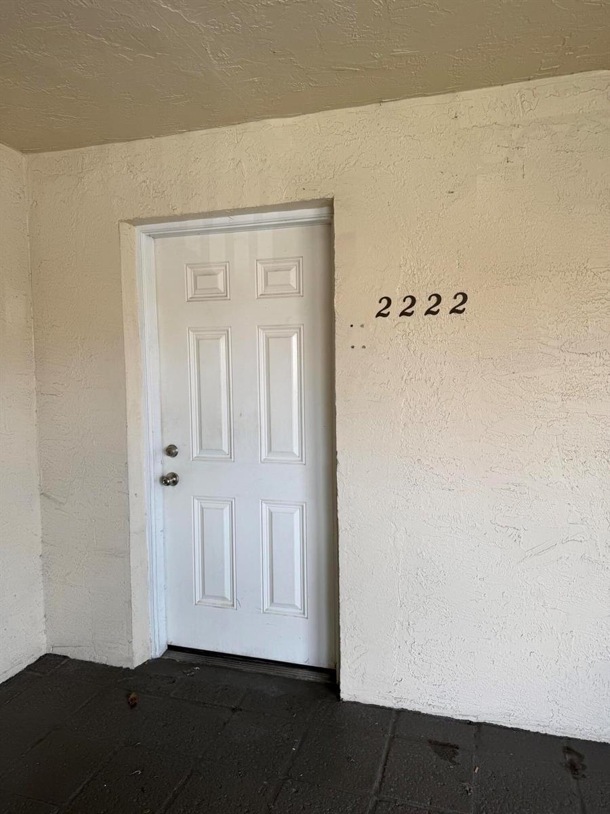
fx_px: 564
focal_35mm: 24
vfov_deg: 71.6
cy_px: 407
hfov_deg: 56.8
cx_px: 305
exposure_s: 1/128
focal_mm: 6.76
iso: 50
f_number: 1.78
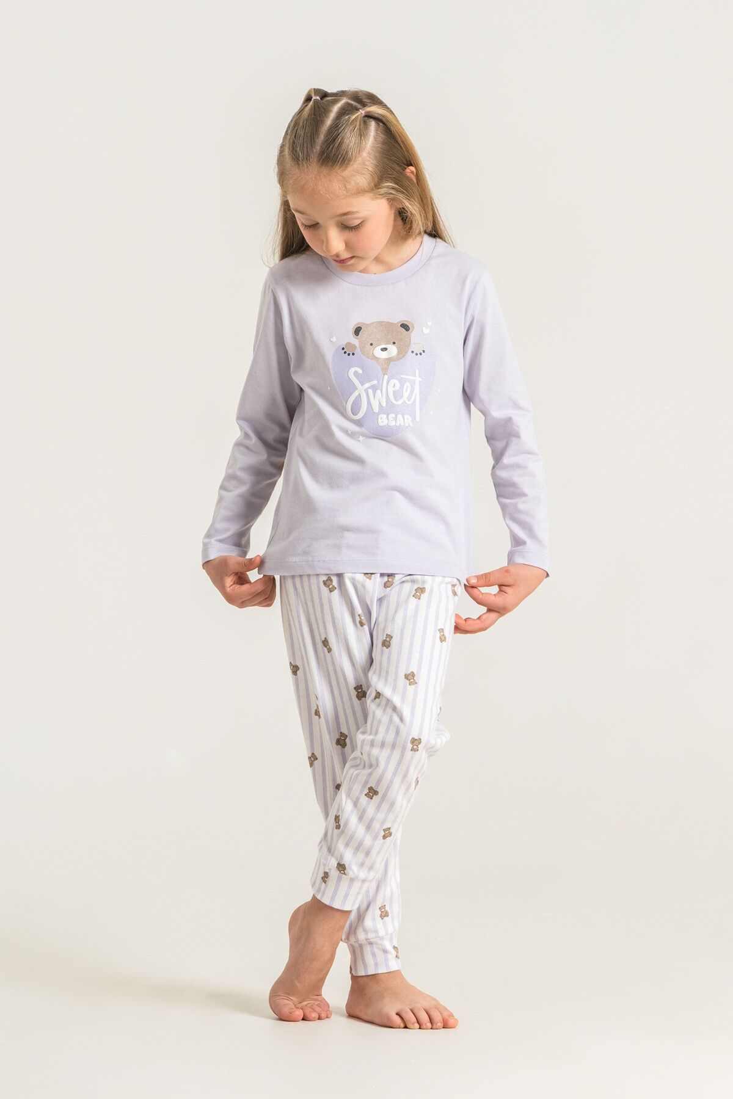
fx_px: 3512
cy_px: 550
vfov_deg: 17.8
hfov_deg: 11.9
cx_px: 366
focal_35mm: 115
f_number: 10
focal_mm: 77
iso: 200
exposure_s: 1/160
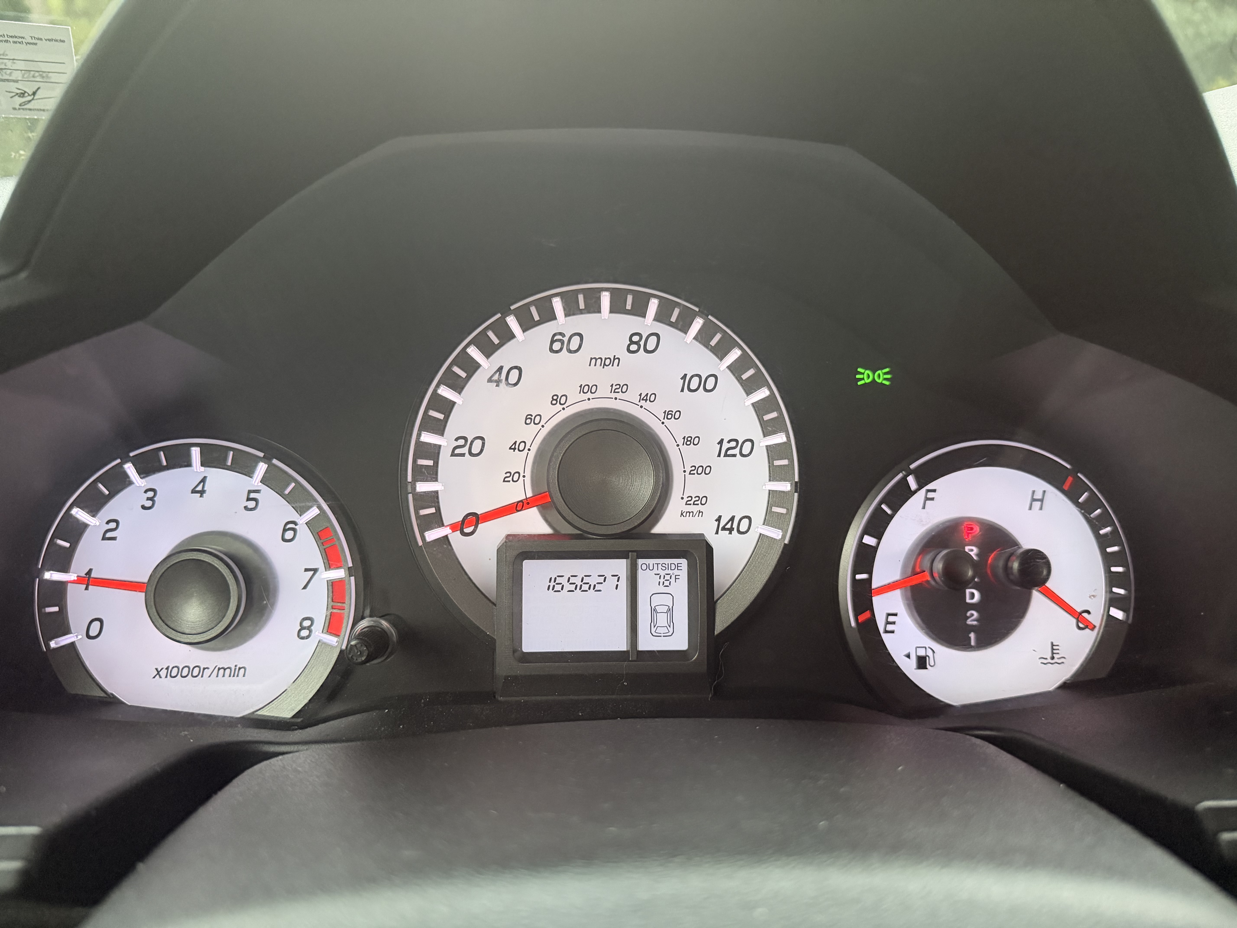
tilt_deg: -20.0
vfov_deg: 56.8
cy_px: 464
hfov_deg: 71.6
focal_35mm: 24
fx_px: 858
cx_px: 618
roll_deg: +1.3
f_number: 1.78
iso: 800
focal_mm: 6.76
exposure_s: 1/53
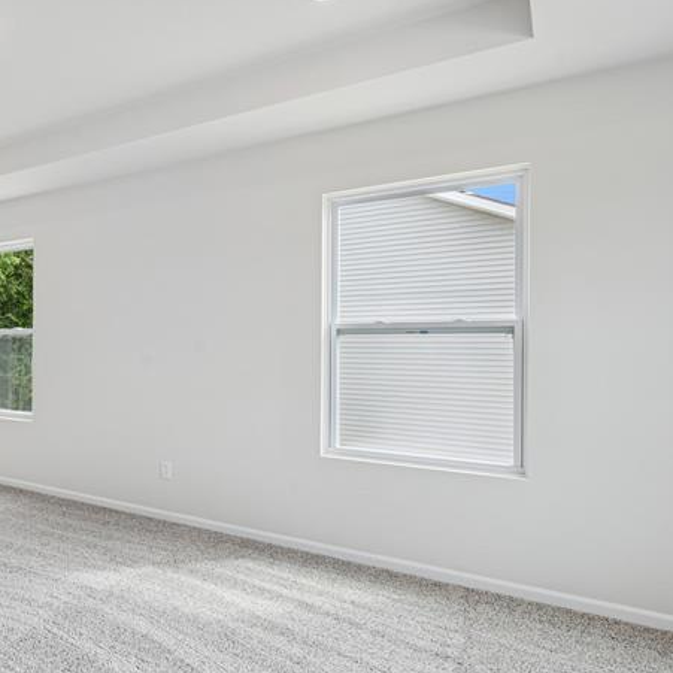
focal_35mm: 27
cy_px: 336
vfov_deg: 59.1
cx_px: -12
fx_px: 594
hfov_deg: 47.9
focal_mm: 14
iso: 80
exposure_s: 1/6
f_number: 9
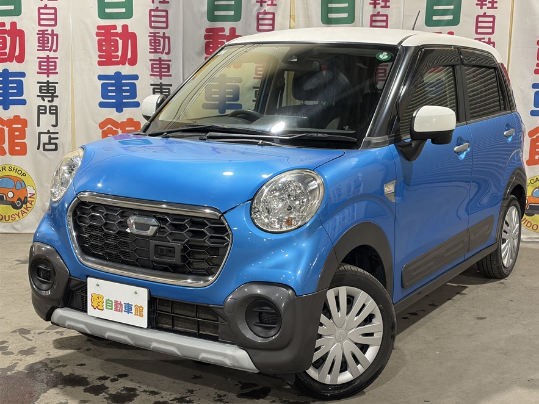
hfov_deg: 36.2
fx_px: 825
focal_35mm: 53
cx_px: 274
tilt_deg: -8.7
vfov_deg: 27.5
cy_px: 200
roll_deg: +0.0
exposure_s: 1/50
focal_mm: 5.96
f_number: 1.6
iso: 100
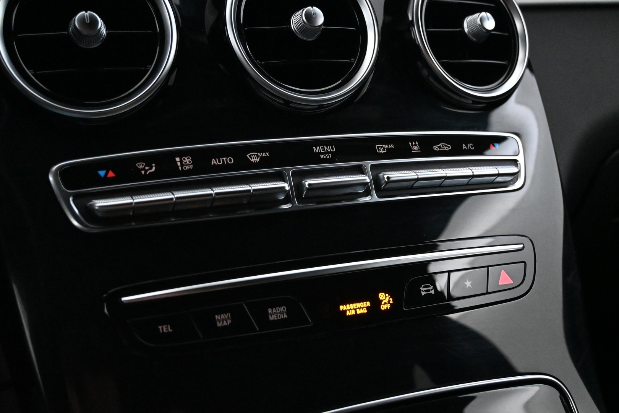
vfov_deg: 32.4
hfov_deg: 47.2
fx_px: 709
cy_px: 206
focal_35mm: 41
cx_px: 310
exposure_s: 1/40
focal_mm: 27.5
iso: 8000
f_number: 4.5
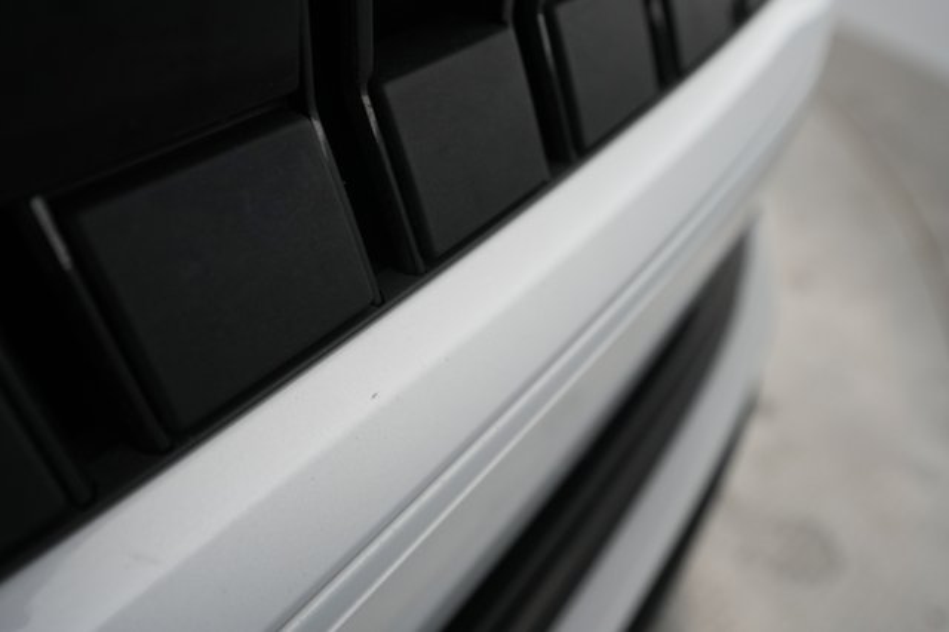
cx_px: 474
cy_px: 316
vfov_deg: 46.4
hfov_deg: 65.5
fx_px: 738
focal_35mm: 28
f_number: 4.5
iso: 2000
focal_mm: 28
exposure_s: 1/100
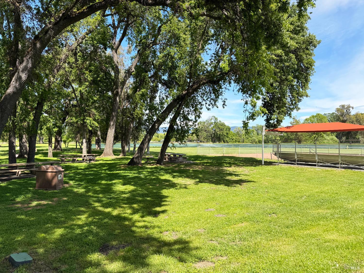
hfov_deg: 71.6
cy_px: 136
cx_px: 182
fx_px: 252
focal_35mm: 24
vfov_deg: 56.8
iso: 80
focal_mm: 6.76
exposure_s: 1/2105
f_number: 1.78
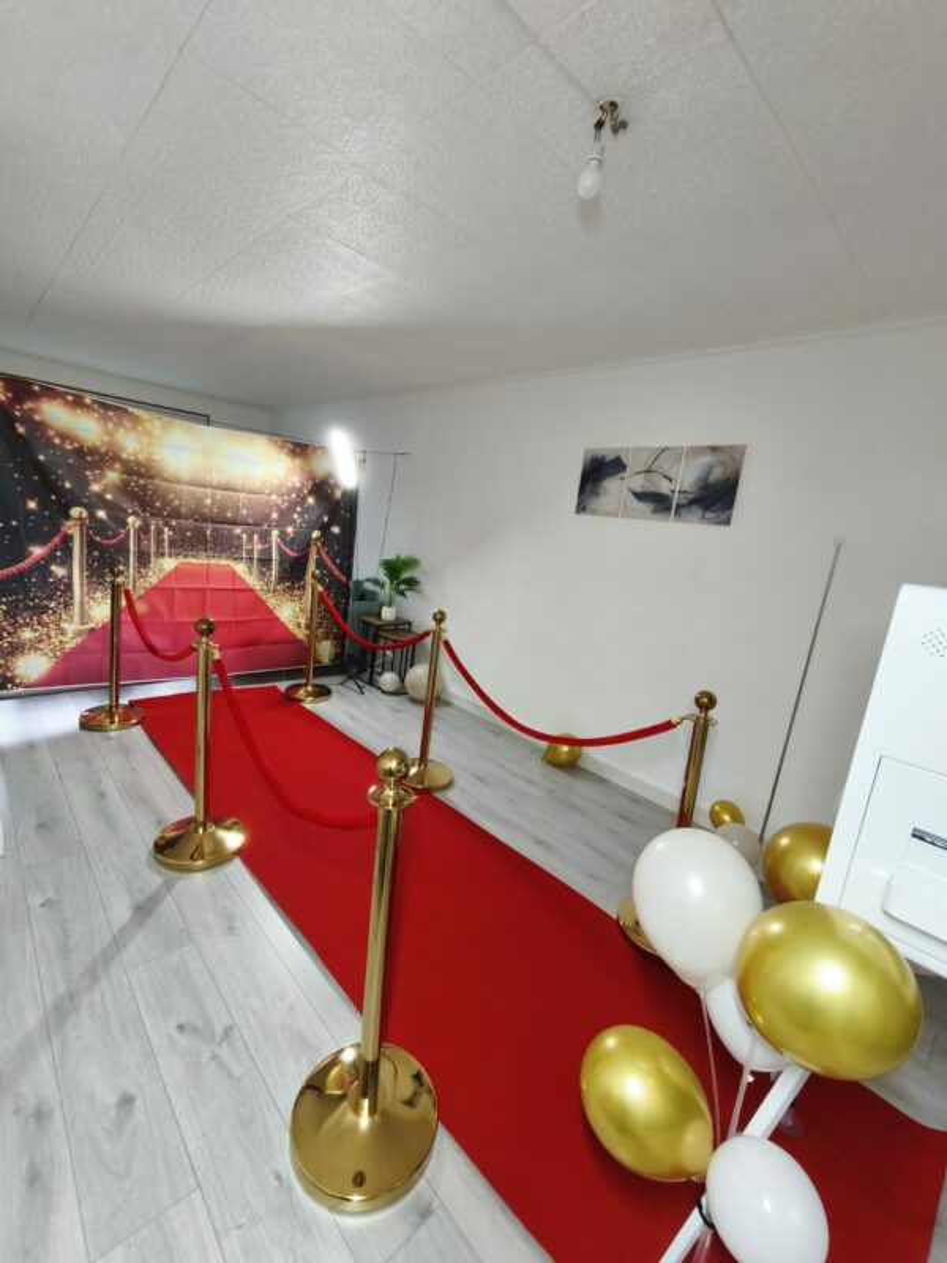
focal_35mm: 15
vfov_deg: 98.2
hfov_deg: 81.7
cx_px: 474
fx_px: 547
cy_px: 632
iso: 160
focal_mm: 1.91
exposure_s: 1/33.3
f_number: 2.2
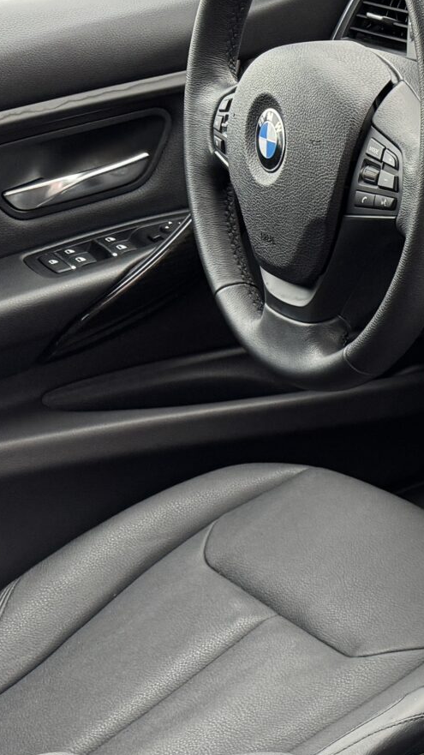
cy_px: 614
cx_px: 926
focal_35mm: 76
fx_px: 1520
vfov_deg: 27.3
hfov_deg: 13.1
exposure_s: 1/60
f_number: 1.78
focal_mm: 6.76
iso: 250
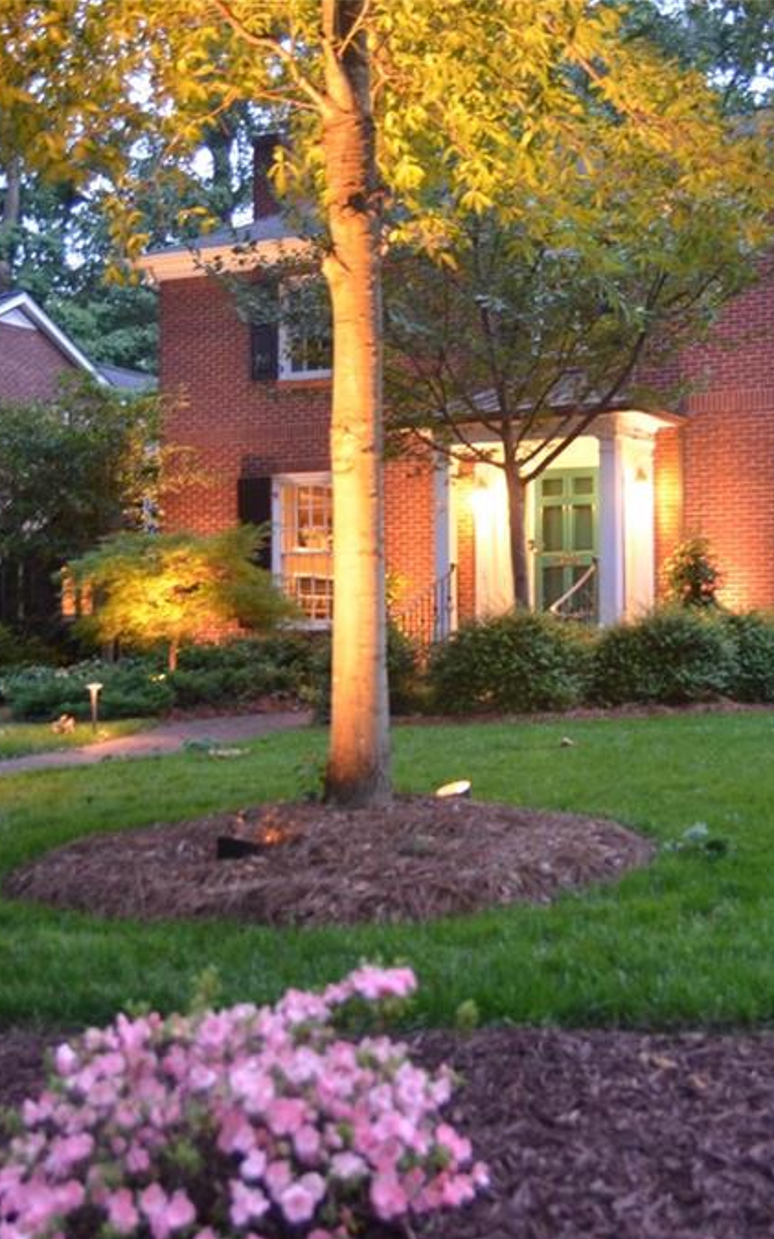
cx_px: 502
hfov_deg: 25.2
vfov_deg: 39.6
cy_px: 620
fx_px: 1722
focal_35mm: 51
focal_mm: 22
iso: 1600
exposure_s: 1/15
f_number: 2.8
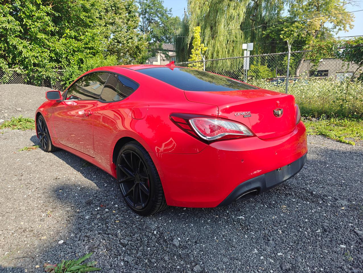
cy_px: 136
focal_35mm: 24
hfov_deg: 71.5
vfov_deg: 56.9
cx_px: 182
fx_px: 252
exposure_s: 1/319
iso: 64
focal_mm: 6.06
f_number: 1.7
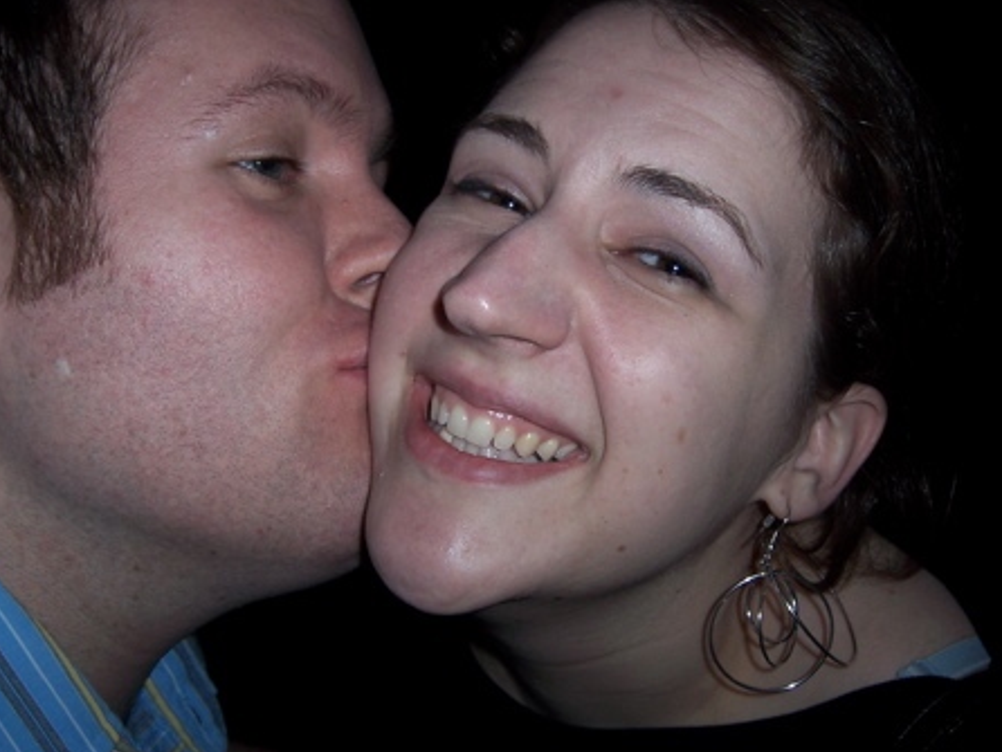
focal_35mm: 43
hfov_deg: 43.8
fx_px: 1245
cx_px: 466
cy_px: 337
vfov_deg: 33.6
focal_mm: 6.2
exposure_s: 1/60
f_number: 2.8
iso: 80
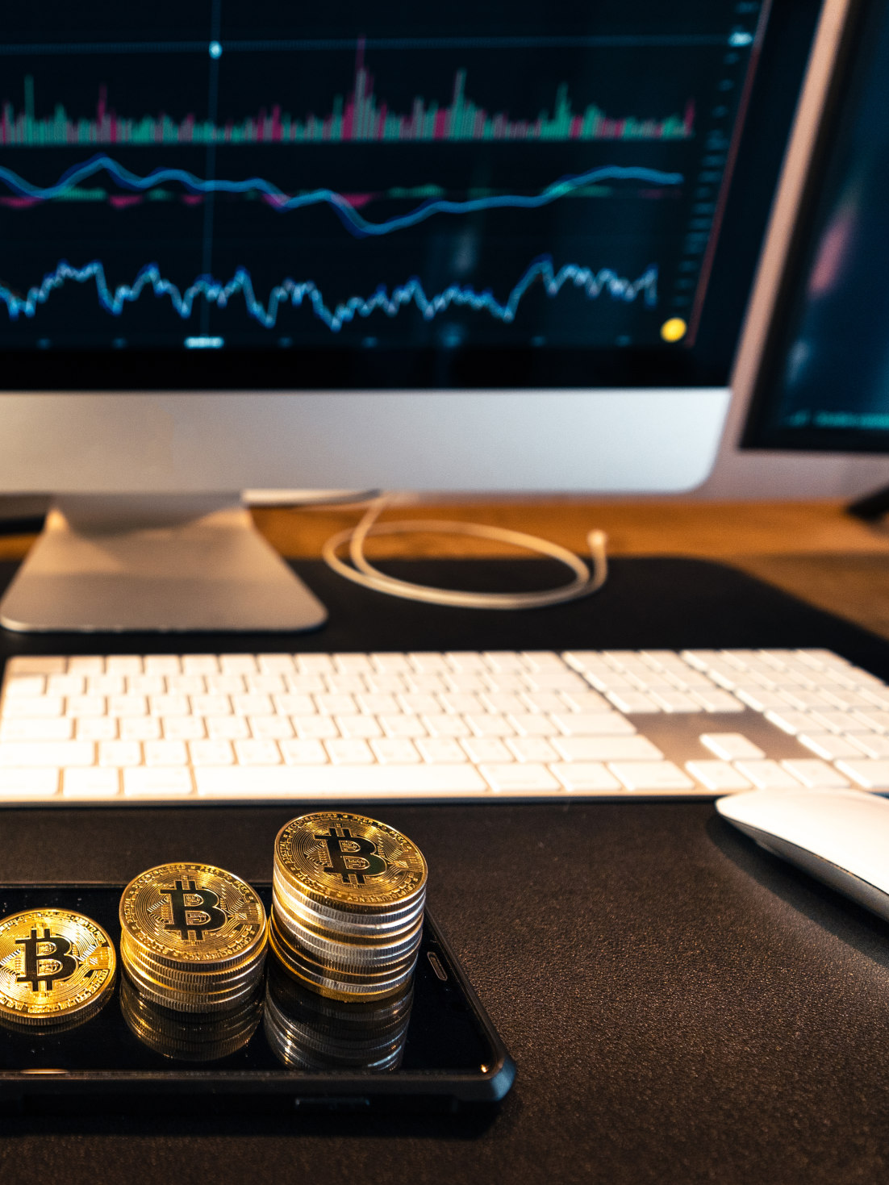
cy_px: 570
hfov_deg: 50.5
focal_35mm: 24
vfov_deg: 71.6
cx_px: 92
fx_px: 822
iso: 640
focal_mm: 16
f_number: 3.2
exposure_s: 1/160
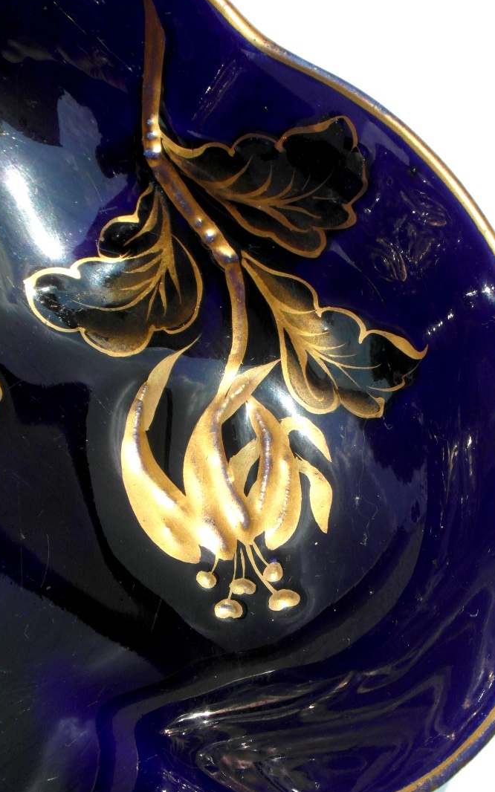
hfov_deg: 17.6
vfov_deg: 27.8
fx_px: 1598
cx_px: 233
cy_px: 439
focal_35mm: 74
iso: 80
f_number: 5.6
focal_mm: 10.2
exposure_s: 1/500
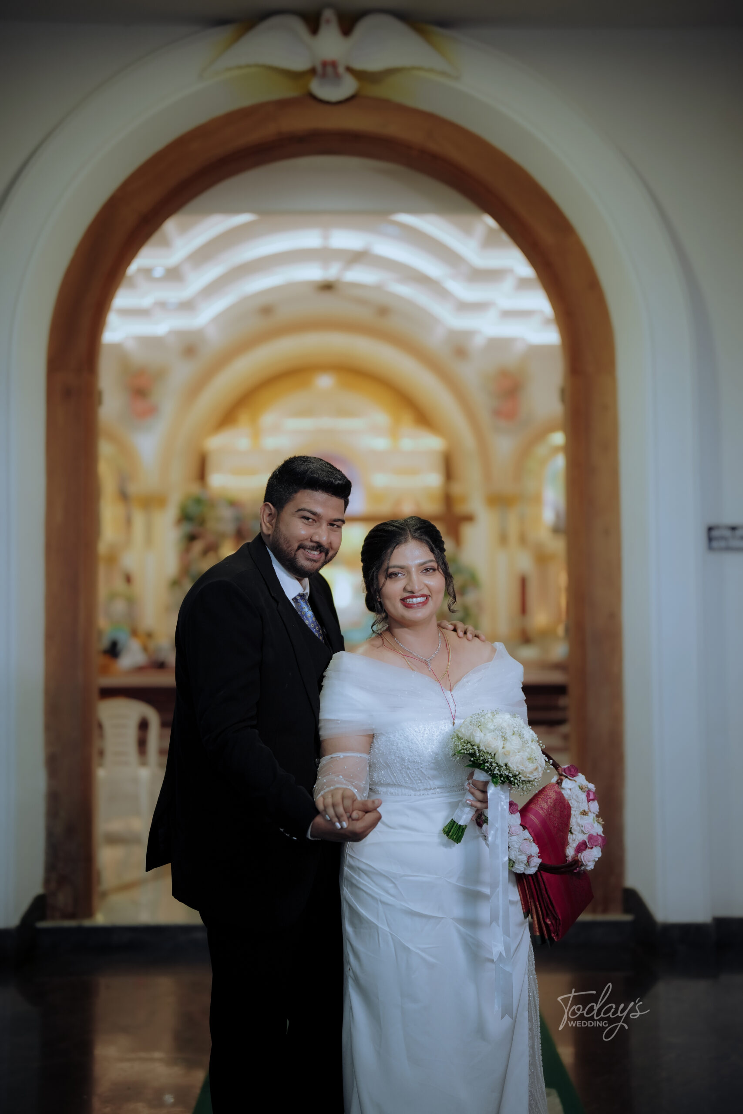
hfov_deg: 27.0
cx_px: 372
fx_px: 1548
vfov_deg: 39.6
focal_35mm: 50
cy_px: 557
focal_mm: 50
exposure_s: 1/250
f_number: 1.4
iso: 1000
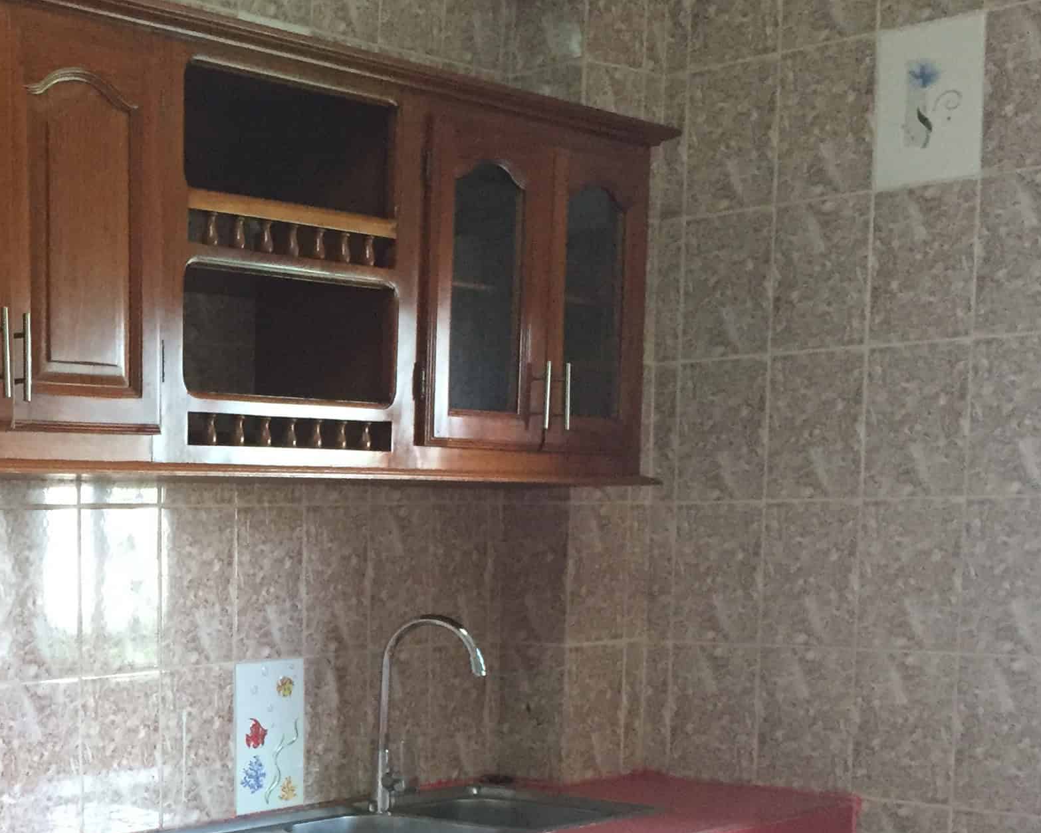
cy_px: 717
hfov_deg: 29.9
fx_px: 1818
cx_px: 16
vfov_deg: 25.2
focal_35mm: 59
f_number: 2.2
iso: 250
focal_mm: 4.2
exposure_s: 1/33
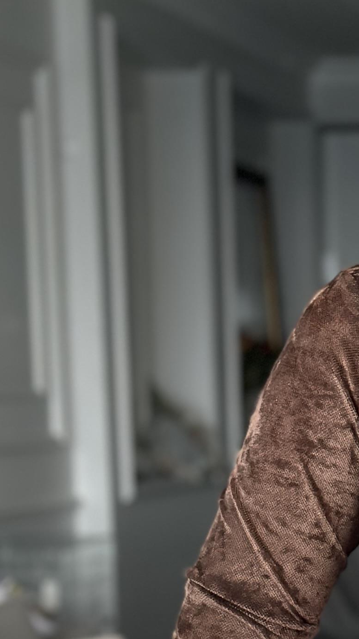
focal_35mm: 153
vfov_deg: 13.9
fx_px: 2590
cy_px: 569
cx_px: 641
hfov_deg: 7.7
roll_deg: +0.4
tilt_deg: -19.7
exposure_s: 1/121
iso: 125
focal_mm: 6.86
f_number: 1.78
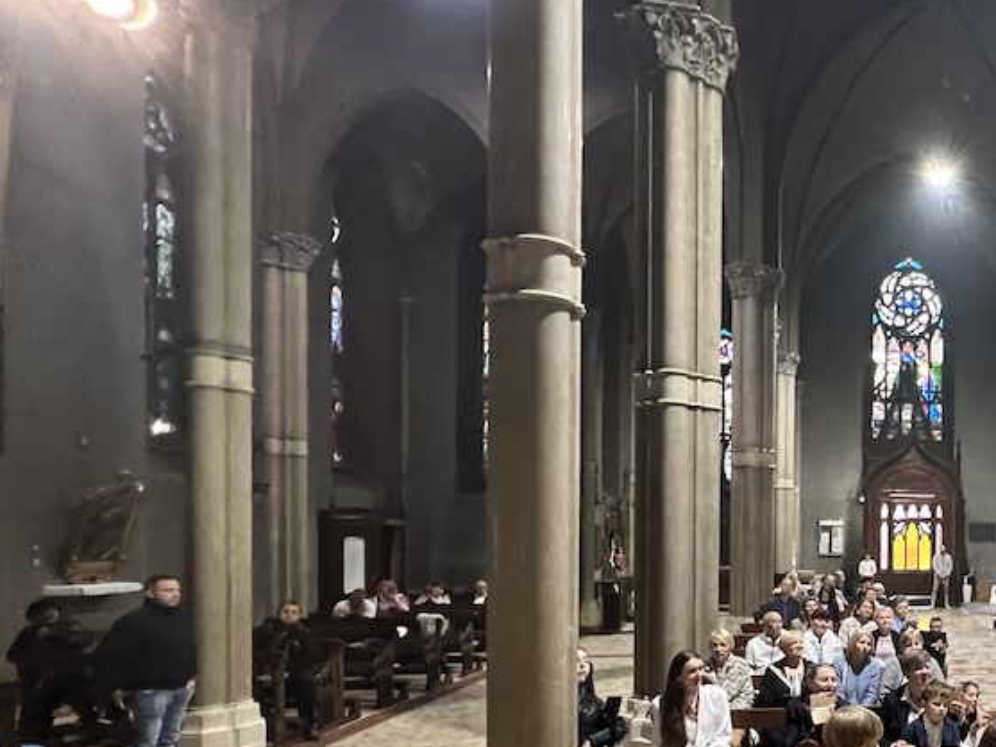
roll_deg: -0.3
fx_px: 806
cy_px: 549
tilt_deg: -2.1
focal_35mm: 28
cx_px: 1012
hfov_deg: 50.3
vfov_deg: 48.1
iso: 640
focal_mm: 1.57
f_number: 1.8
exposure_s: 1/50
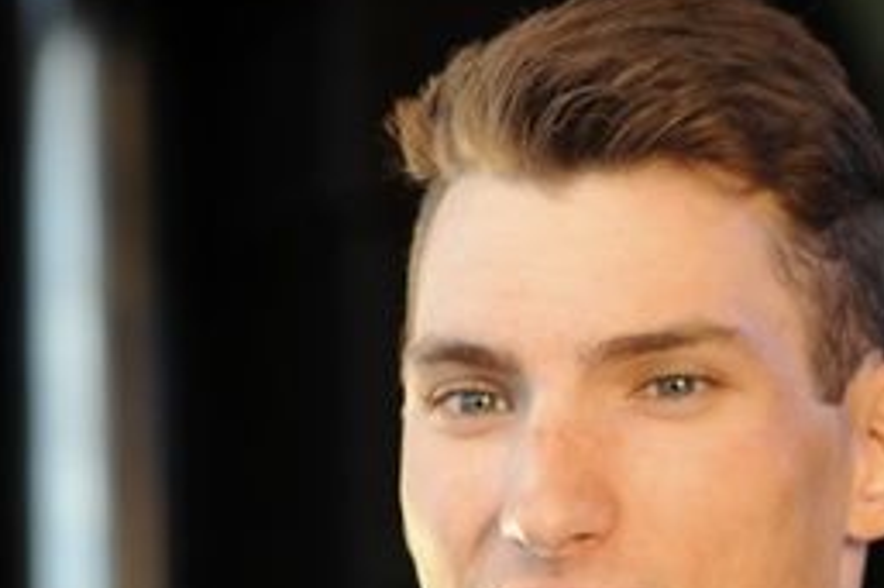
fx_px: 19558
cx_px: 1070
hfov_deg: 2.6
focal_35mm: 797
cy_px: 574
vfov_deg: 1.7
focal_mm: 200
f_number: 7.1
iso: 500
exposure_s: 1/250
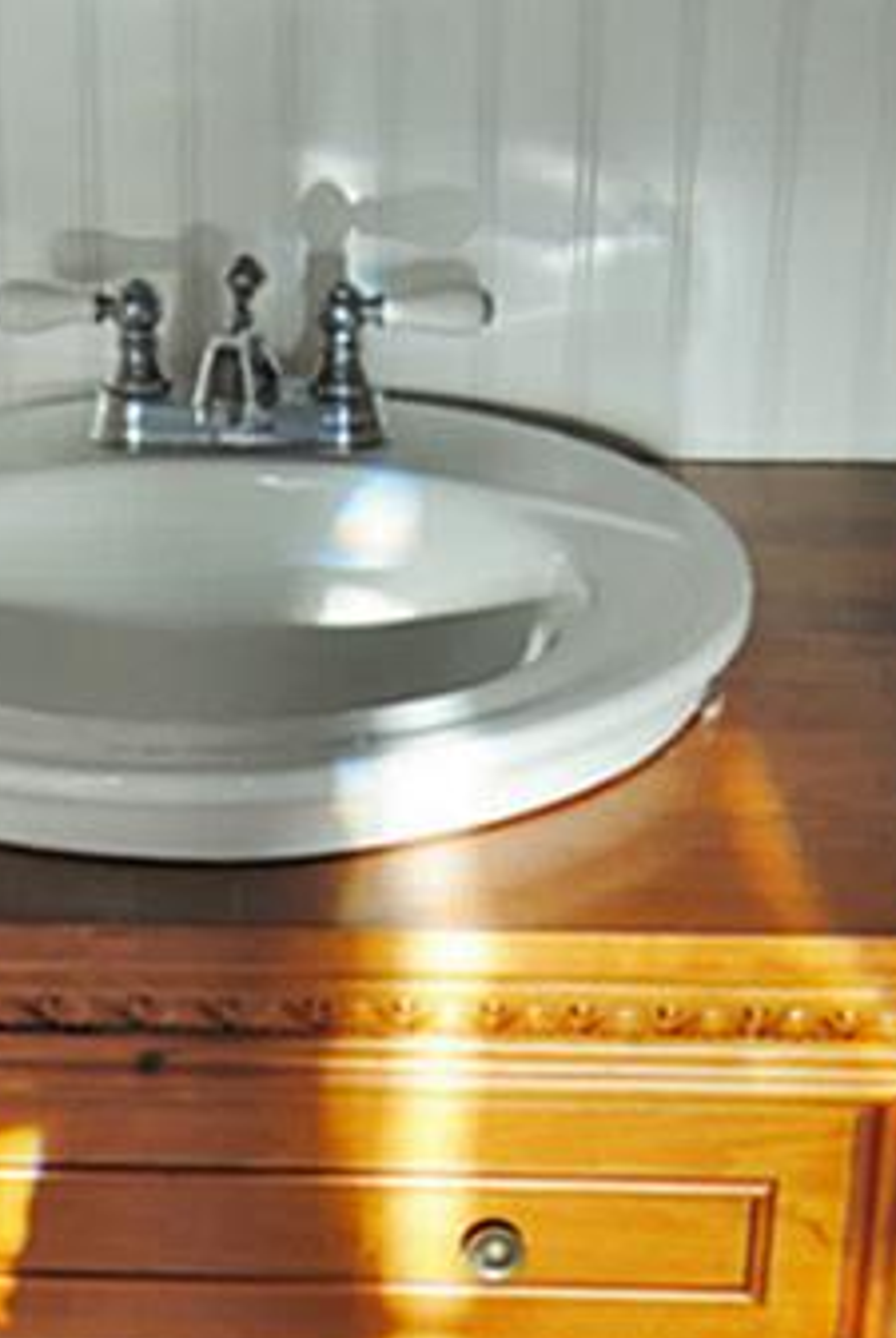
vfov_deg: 22.3
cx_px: 259
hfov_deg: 15.4
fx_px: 3312
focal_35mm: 89
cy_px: 1201
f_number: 4
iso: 200
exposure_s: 1/60
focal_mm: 26
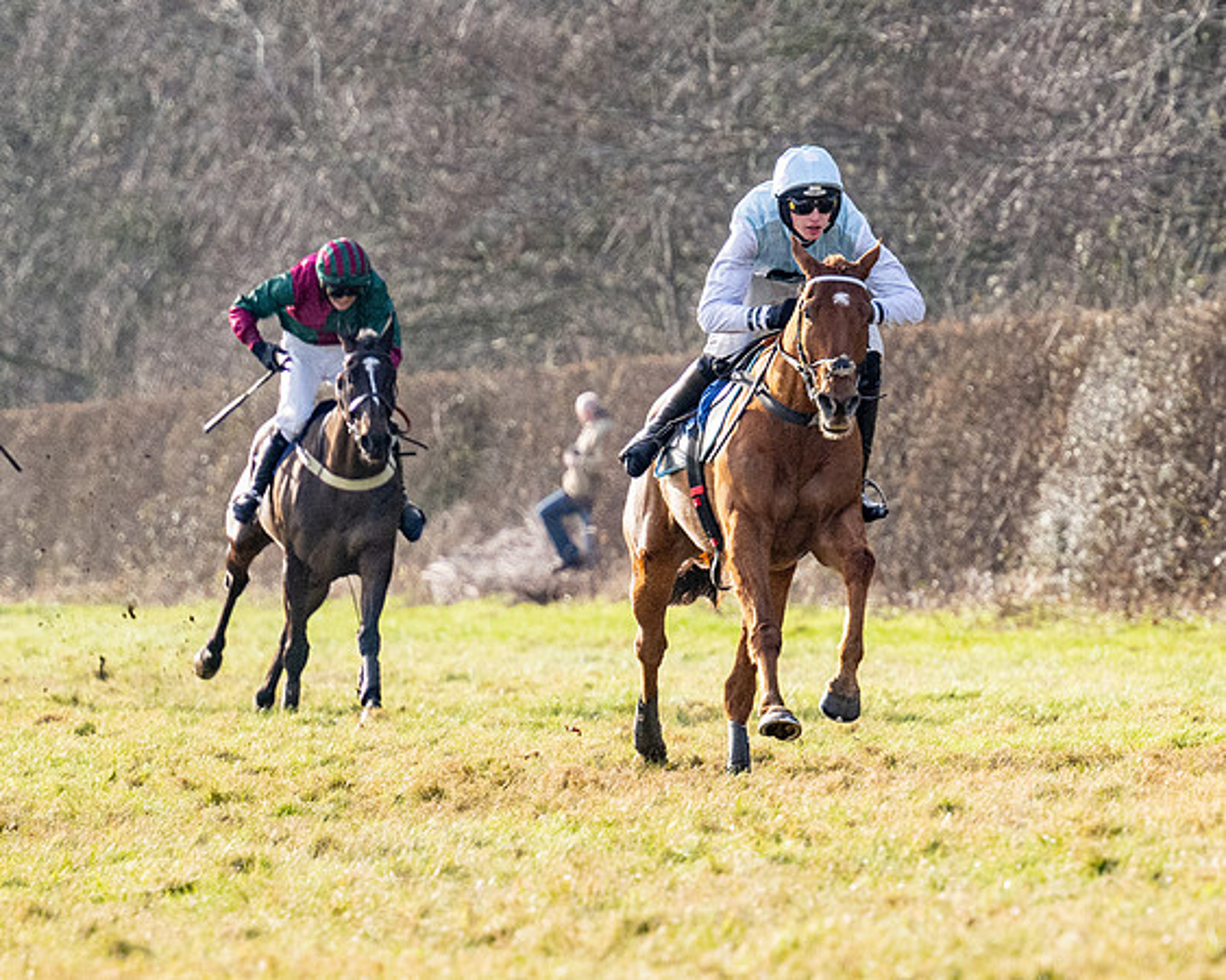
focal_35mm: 544
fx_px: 19742
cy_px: 429
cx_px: 1153
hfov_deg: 3.6
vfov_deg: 2.8
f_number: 4
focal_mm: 210
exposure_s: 1/4000
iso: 800
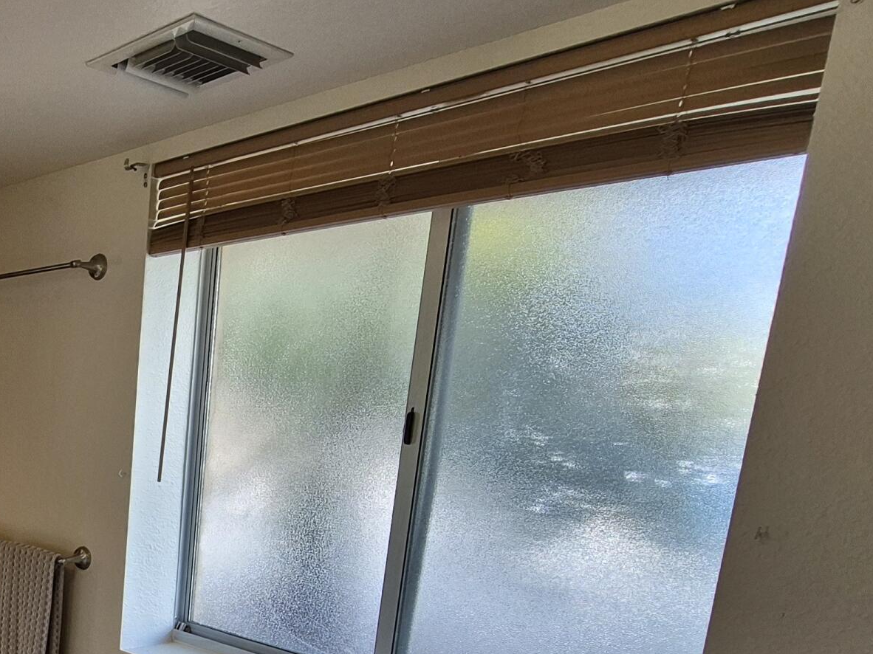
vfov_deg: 39.4
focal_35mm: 33
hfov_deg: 45.6
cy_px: 605
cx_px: -21
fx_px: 832
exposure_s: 1/120
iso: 80
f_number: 2.2
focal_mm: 1.74
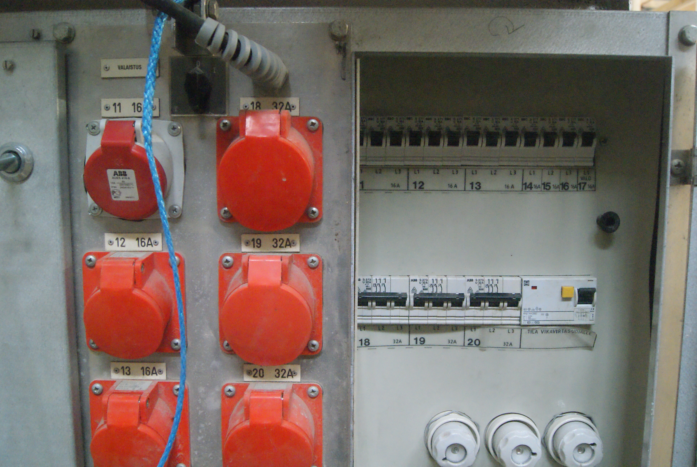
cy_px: 234
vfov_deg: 43.7
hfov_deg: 61.9
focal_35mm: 30
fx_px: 582
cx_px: 348
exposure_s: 1/15
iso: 3200
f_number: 5.6
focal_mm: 20
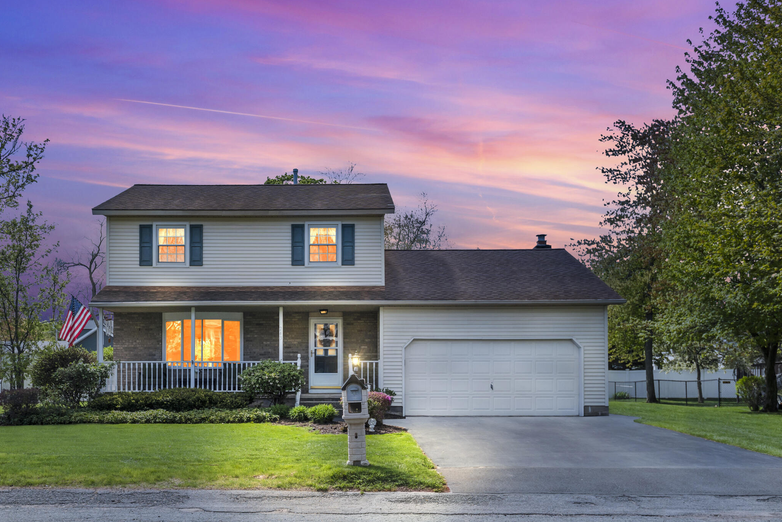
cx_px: 336
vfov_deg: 40.0
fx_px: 717
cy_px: 252
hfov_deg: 57.0
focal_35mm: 33
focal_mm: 27
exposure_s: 1/4000
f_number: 4.5
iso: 250
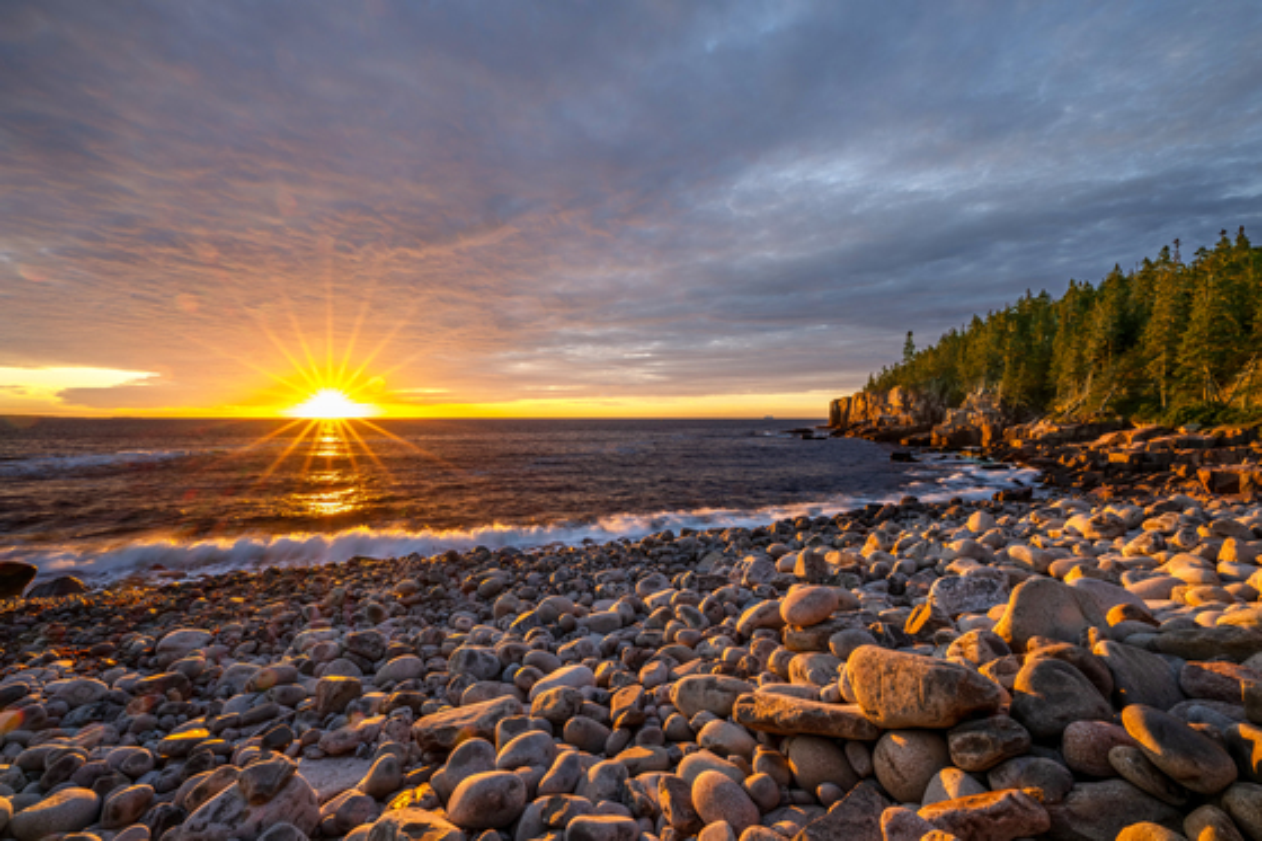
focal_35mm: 14
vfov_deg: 81.2
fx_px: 491
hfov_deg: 104.3
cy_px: 420
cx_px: 631
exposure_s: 1/4
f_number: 22
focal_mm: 14
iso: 64
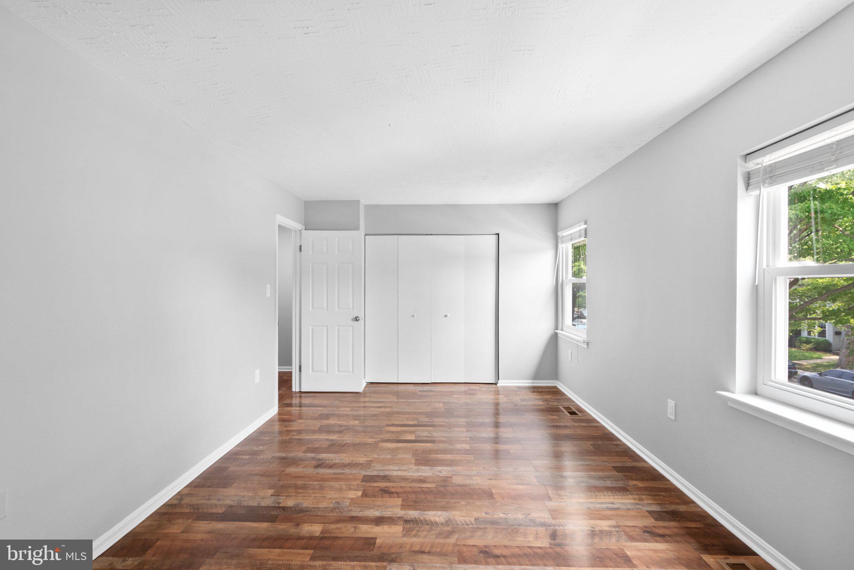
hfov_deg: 96.7
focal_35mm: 16
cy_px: 285
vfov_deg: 73.8
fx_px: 380
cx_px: 427
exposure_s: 1/15
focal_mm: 16
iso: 800
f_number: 8
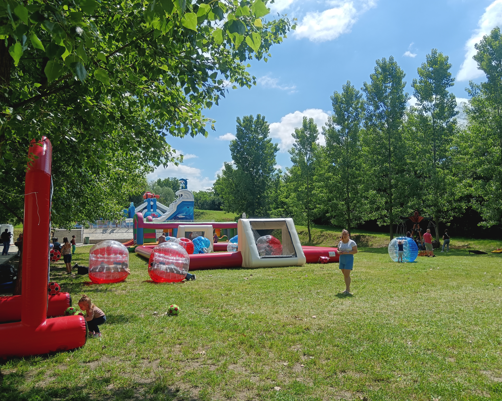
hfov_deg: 60.4
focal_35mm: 29
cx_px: 261
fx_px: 431
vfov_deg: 50.0
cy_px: 205
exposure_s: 1/1264
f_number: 1.9
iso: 106
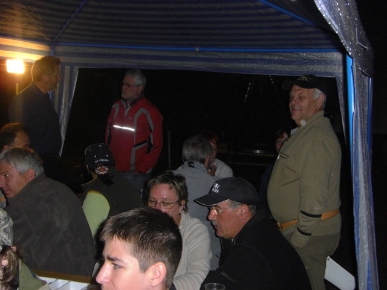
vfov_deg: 27.5
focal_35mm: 53
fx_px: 593
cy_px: 145
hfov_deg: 36.2
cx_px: 194
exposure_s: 1/60
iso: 200
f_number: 3.7
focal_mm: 8.9
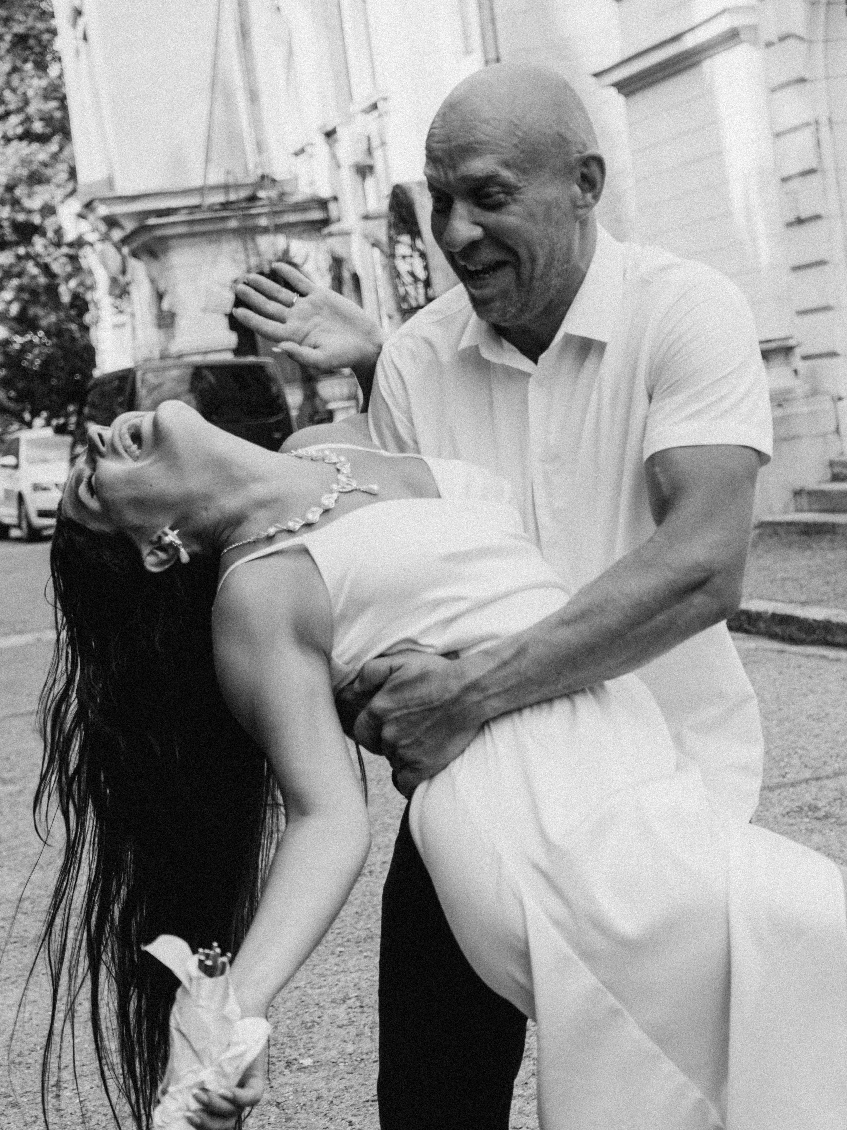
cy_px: 544
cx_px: 423
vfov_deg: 25.7
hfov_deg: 19.4
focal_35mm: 76
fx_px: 2480
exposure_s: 1/400
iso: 400
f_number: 7.1
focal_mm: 70
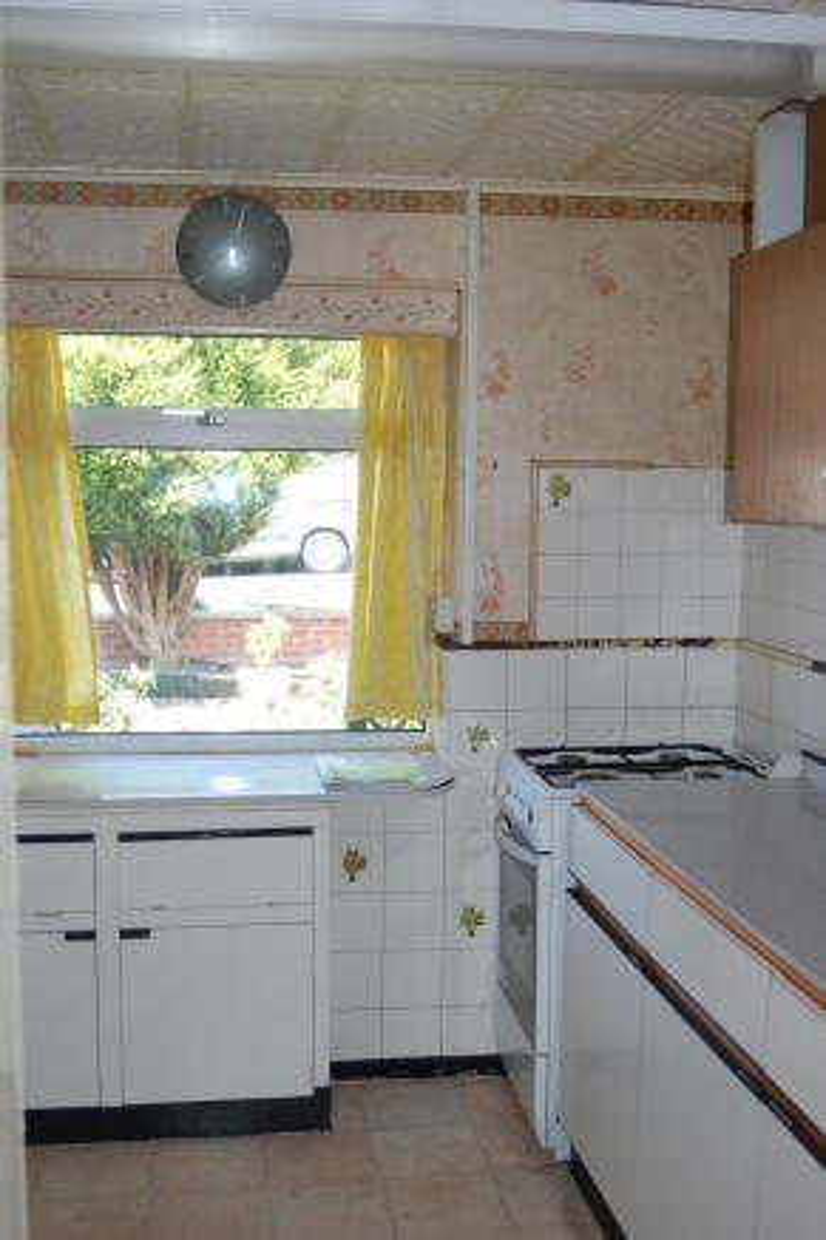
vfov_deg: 49.6
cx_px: 413
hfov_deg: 34.2
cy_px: 620
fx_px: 1343
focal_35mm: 39
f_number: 4.2
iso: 400
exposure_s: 1/200
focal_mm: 26
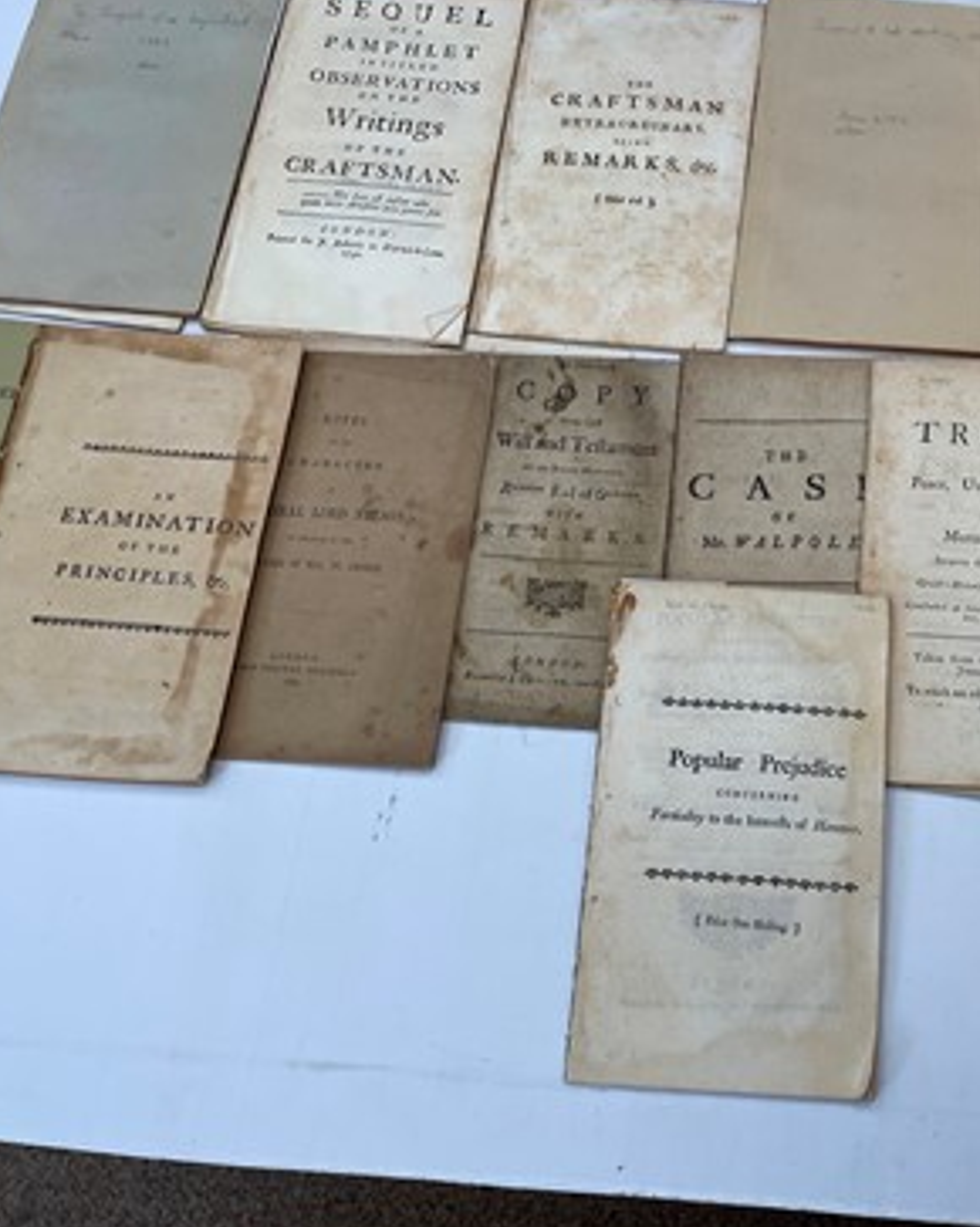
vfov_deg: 51.6
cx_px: 804
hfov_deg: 40.2
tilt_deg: -71.9
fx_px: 1270
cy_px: 610
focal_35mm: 35
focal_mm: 4.2
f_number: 1.6
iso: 64
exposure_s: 1/100
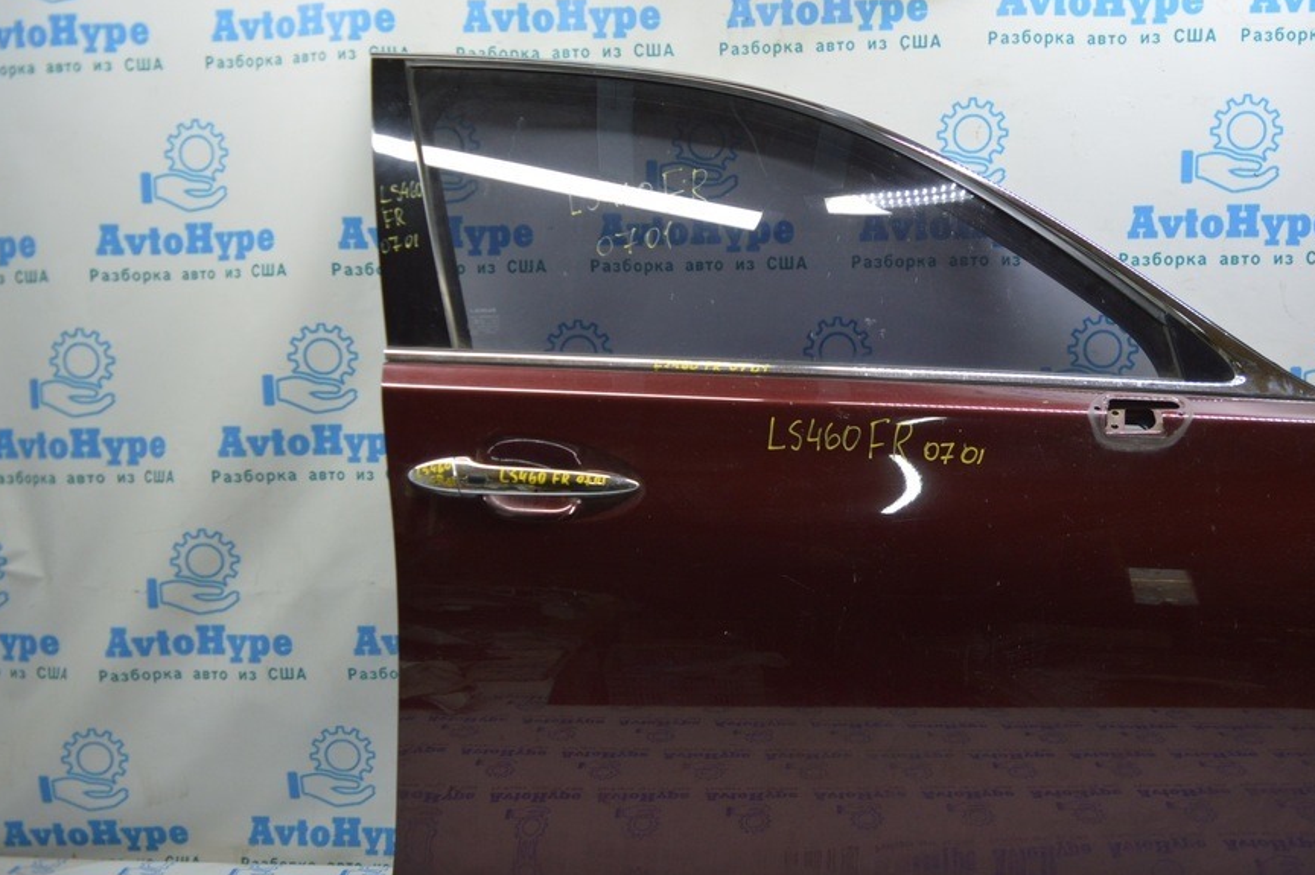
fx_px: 1168
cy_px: 482
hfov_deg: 58.4
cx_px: 766
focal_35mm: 32
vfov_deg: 41.0
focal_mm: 18
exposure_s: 1/80
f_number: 3.5
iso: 400
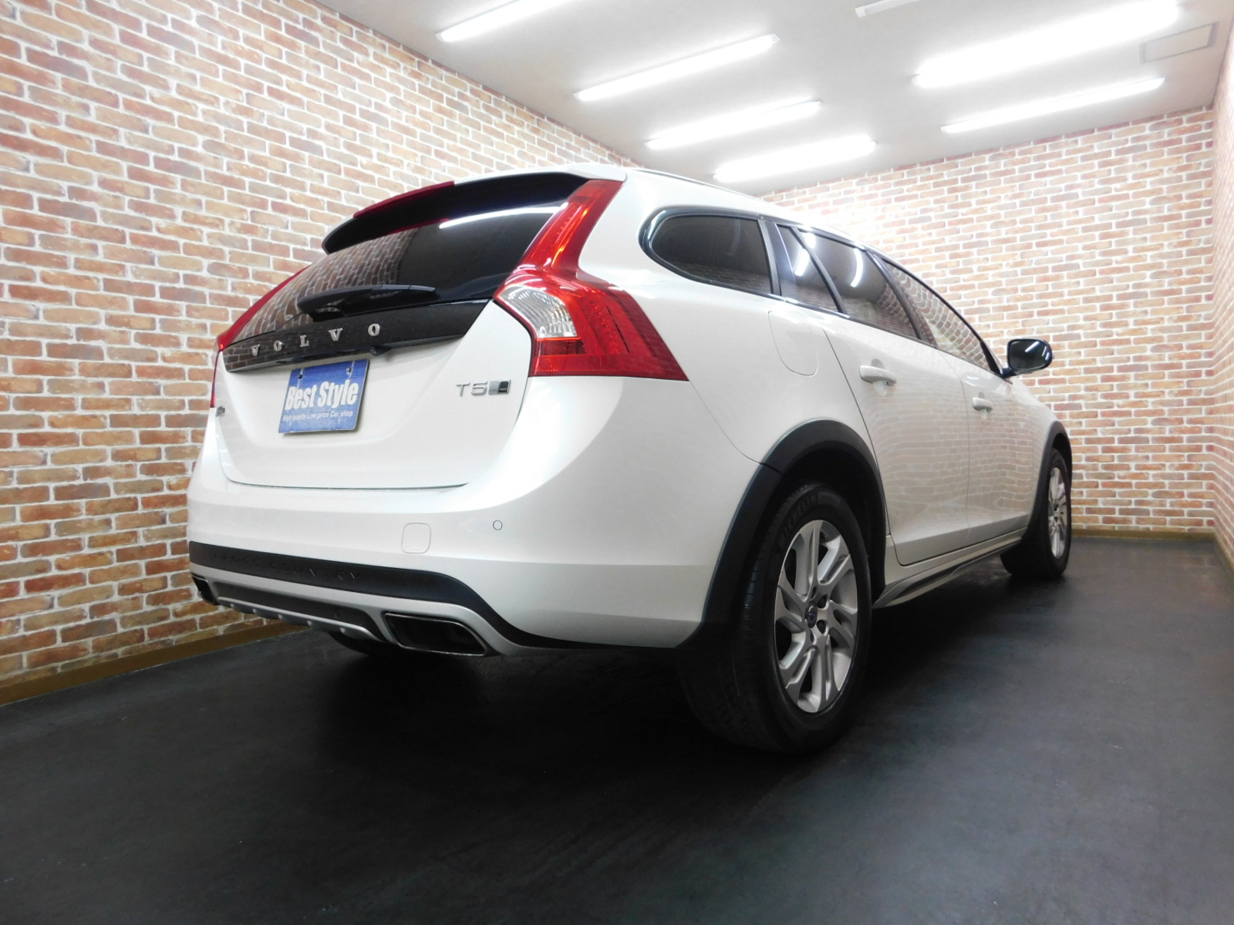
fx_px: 820
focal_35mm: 23
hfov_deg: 73.9
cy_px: 462
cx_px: 617
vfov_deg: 58.9
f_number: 3
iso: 250
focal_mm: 4
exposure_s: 1/30
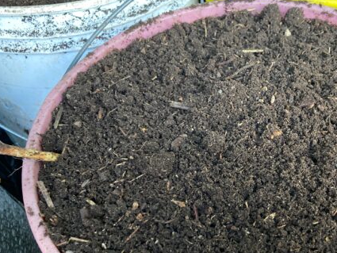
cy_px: 170
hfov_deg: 38.8
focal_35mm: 48
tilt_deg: -53.0
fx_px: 467
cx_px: 245
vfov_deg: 30.0
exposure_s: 1/60
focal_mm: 3.99
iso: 200
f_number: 1.8
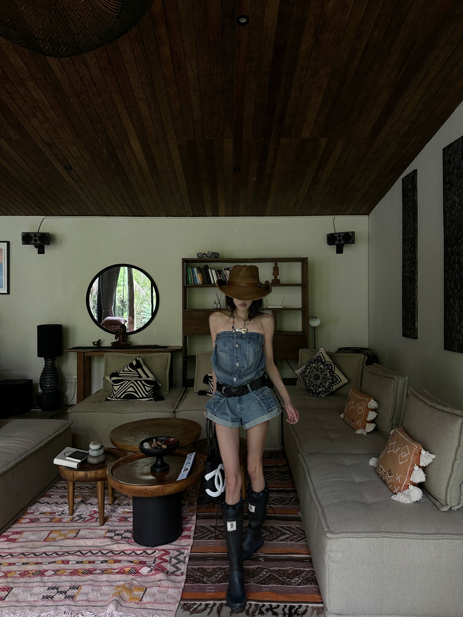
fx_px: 428
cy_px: 308
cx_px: 232
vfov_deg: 71.6
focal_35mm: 24
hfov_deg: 56.8
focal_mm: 6.86
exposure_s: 1/50
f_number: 1.78
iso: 200
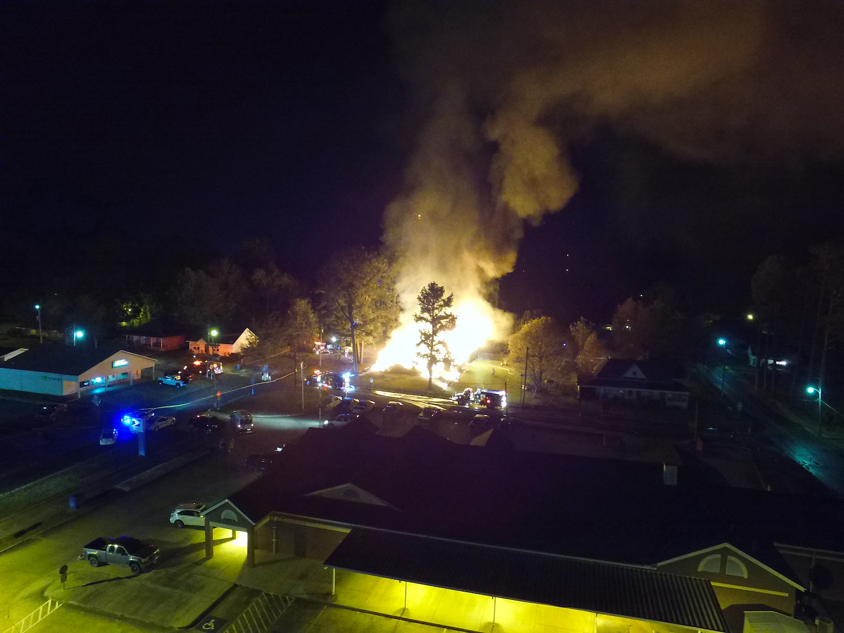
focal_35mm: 20
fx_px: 488
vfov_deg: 66.0
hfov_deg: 81.7
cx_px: 422
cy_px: 316
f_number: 2.8
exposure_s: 1/5.16
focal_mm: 3.61
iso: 1345
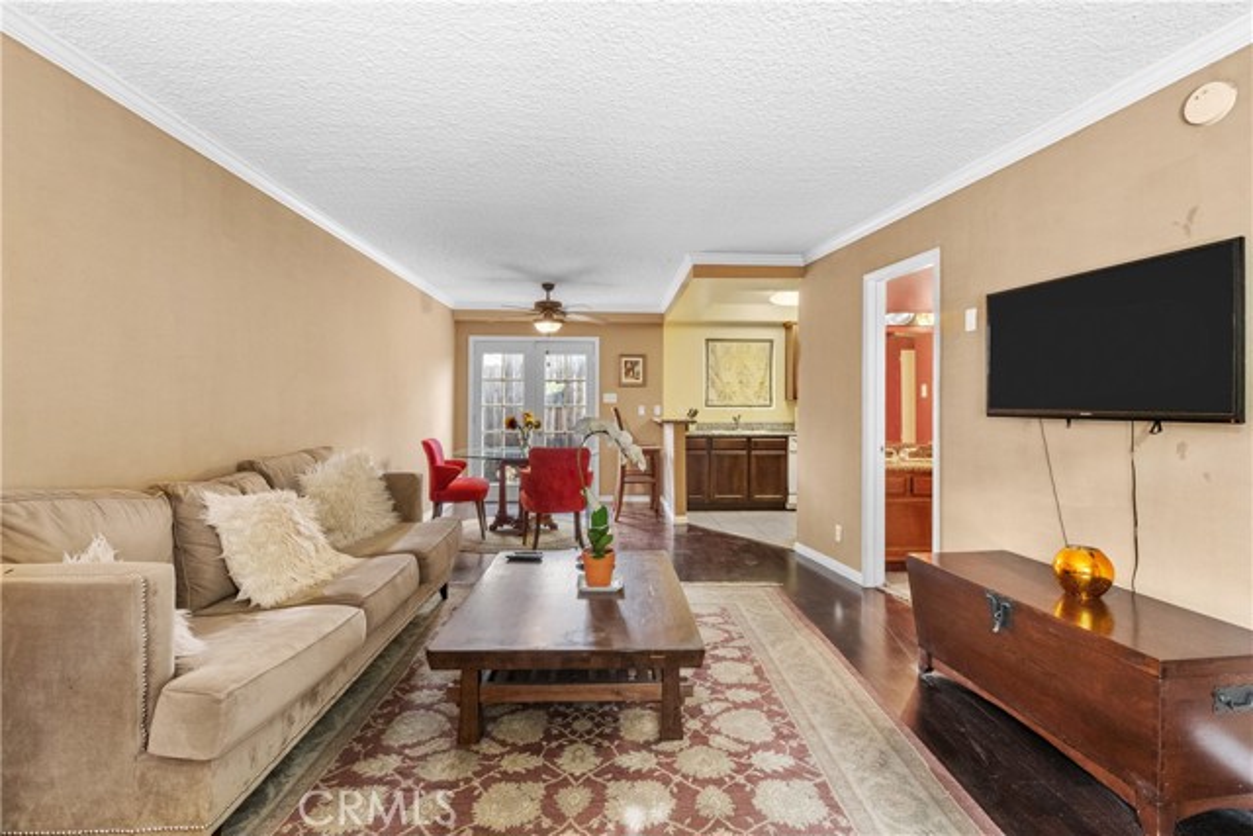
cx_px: 626
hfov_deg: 96.7
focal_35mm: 16
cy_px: 418
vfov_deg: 73.8
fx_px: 557
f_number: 8
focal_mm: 16
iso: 1250
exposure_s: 1/2.5
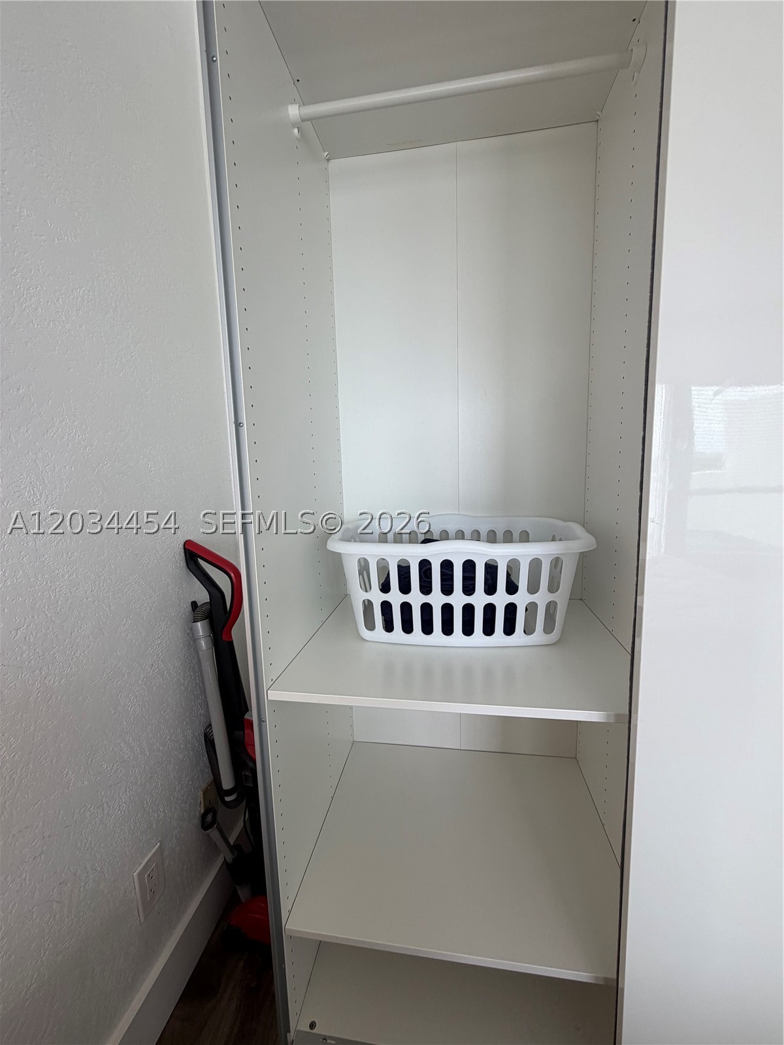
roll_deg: +0.5
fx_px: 423
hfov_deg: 85.7
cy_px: 522
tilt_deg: -6.3
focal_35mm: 14
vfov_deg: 102.1
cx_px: 392
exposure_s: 1/120
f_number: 2.2
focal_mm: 2.22
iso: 100
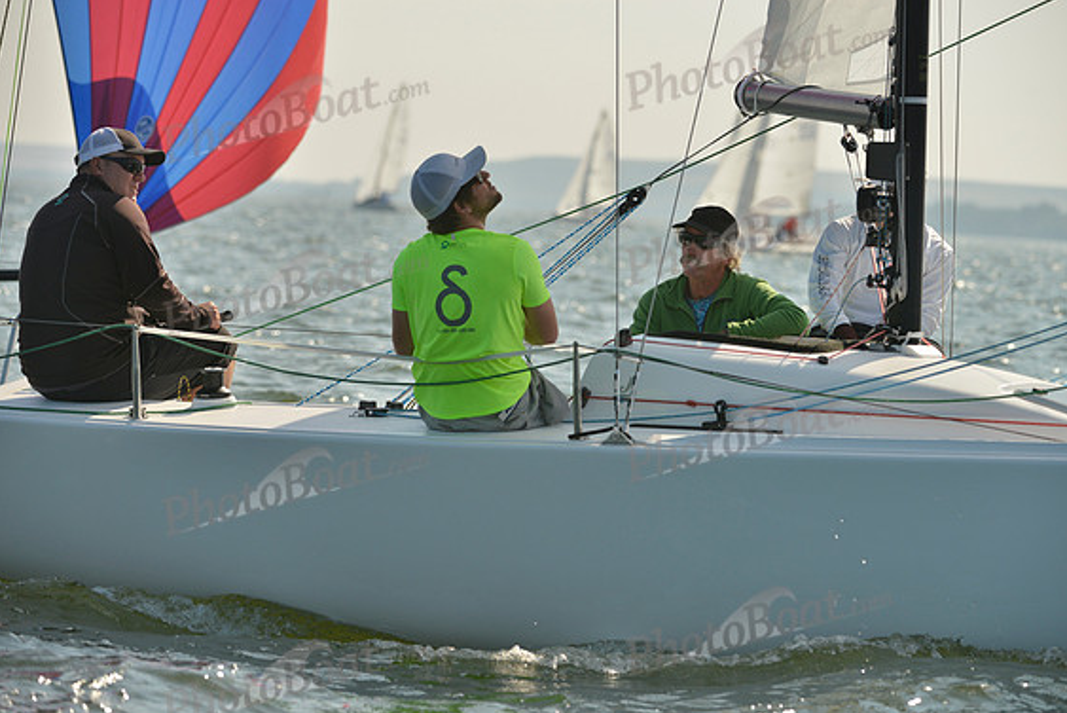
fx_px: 6108
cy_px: 361
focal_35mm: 206
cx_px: 529
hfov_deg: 10.0
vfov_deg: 6.7
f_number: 7.1
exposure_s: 1/1600
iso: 280
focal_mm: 200
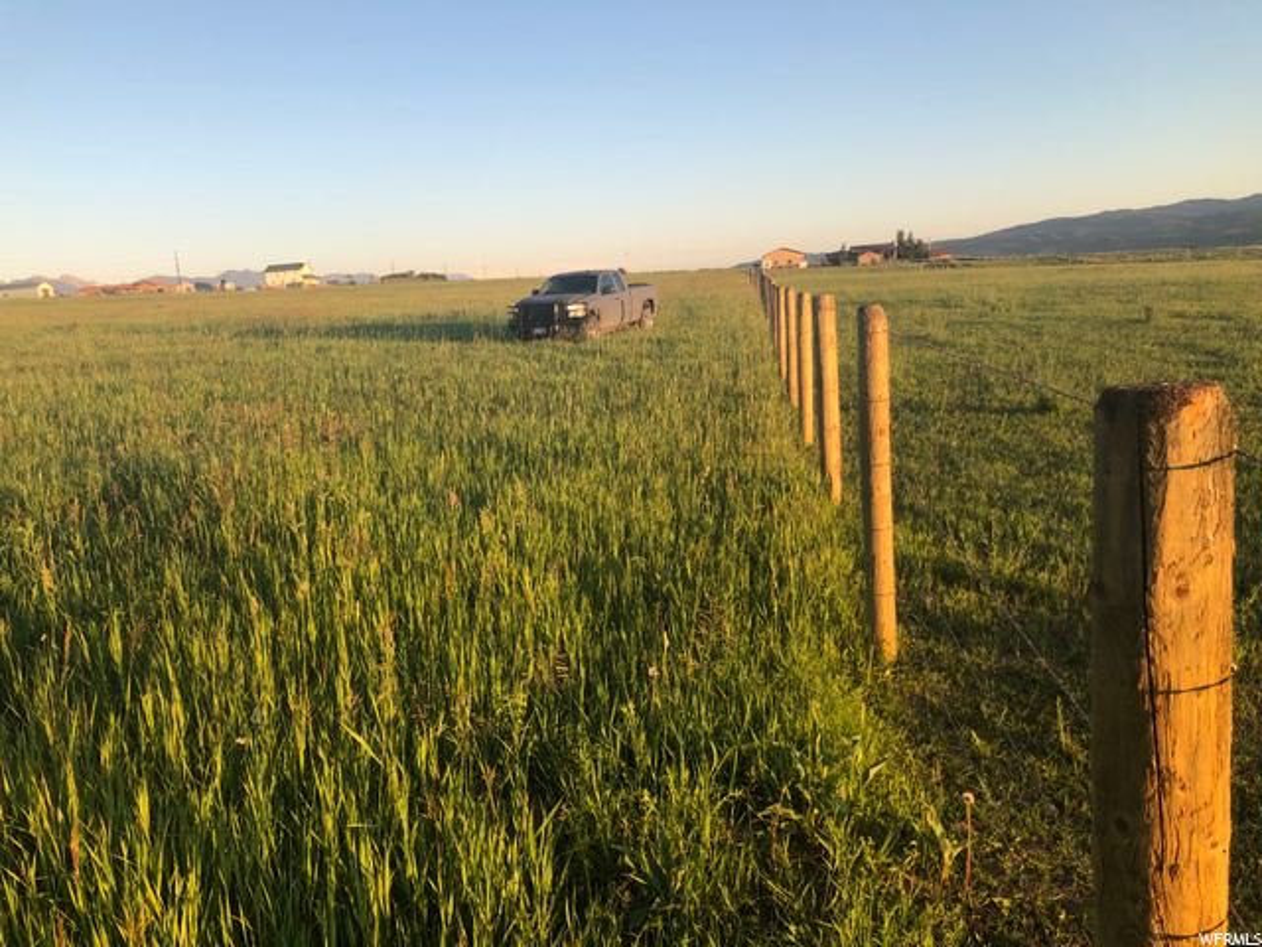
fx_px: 1021
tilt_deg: -10.1
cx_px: 631
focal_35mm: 28
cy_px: 474
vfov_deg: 49.7
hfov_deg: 63.4
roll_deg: +4.3
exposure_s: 1/338
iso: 20
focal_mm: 3.99
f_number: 1.8
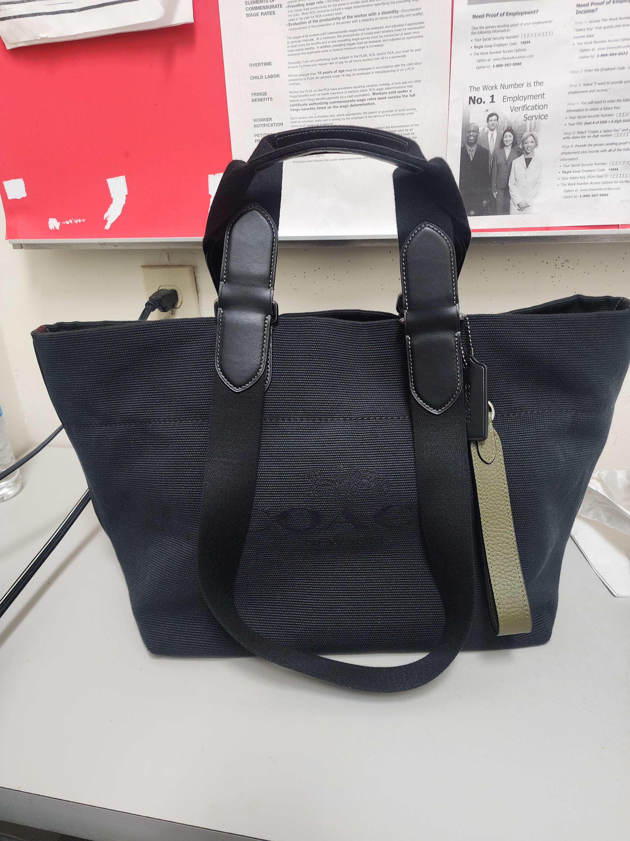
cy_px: 420
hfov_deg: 58.9
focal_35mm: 23
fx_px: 558
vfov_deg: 73.9
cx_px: 315
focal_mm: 6.4
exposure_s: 1/120
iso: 640
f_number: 1.8
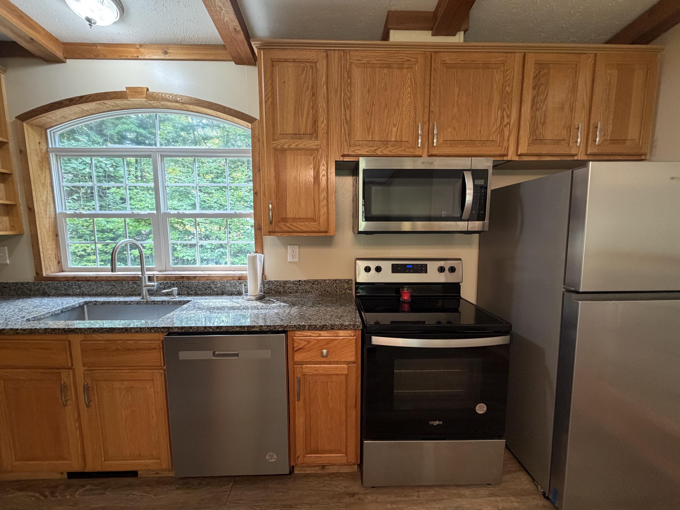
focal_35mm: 14
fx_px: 275
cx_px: 340
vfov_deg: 85.7
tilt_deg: -7.1
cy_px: 255
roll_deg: +1.0
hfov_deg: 102.1
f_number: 2.2
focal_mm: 2.22
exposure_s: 1/60
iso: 320
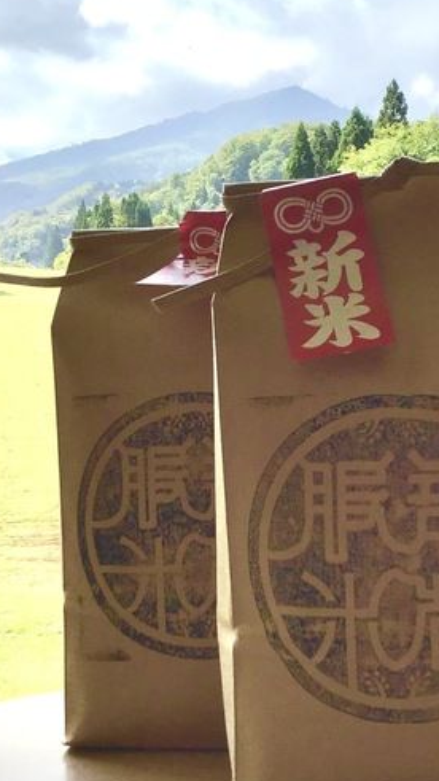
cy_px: 462
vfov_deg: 37.1
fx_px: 1159
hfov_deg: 21.0
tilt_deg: -2.8
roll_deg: +0.3
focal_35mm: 56
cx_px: 402
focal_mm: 3.3
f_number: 2.4
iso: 25
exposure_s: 1/776
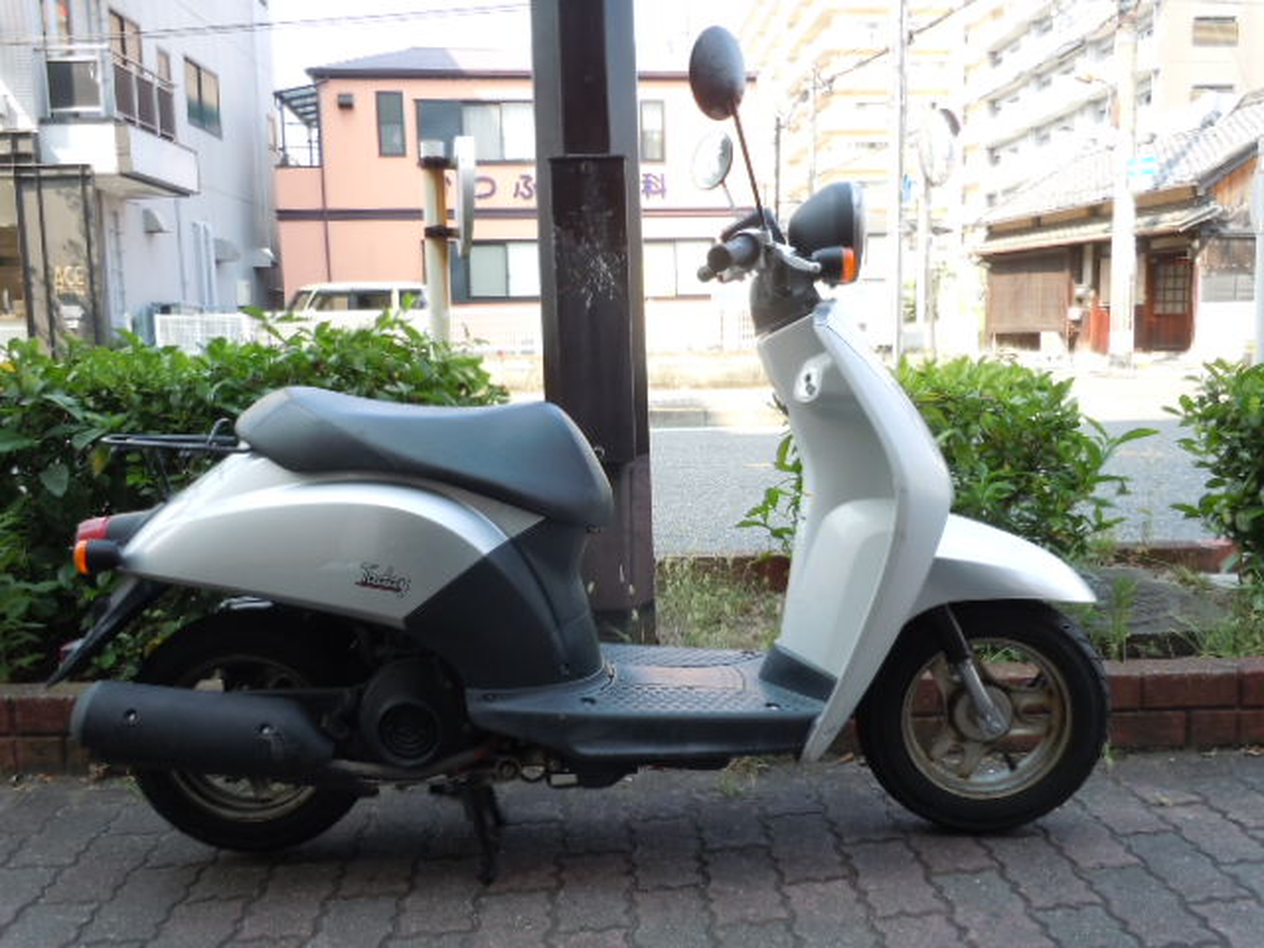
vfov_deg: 49.7
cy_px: 474
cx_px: 632
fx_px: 1022
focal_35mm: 28
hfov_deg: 63.4
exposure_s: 1/80
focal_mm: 5
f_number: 3.7
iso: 100
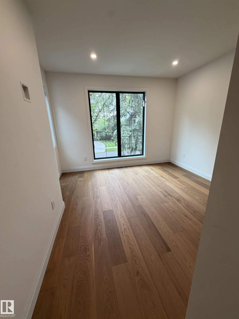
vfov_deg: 102.1
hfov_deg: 85.7
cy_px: 160
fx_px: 129
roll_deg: +1.3
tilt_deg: -15.9
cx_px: 120
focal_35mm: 14
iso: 200
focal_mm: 2.22
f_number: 2.2
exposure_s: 1/120
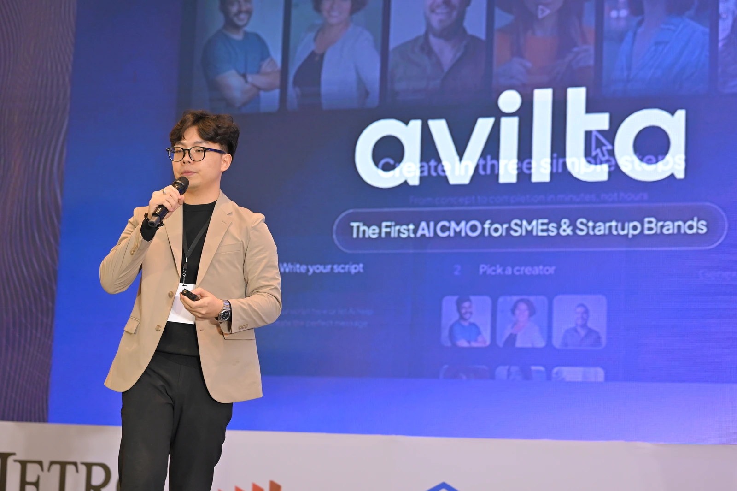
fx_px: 1739
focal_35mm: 85
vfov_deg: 16.1
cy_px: 246
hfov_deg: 23.9
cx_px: 368
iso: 1250
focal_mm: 85
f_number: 2.5
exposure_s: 1/200
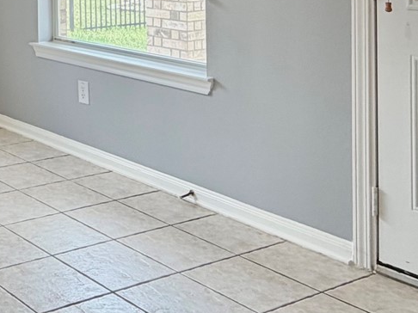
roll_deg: +0.9
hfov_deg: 27.5
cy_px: -54
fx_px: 712
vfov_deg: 22.9
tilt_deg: -0.2
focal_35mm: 59
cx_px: -120
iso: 100
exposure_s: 1/120
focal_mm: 2.22
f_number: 2.2
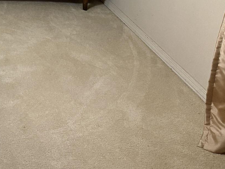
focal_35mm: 90
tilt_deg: -8.3
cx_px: -109
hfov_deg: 19.2
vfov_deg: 14.9
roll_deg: -0.1
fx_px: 585
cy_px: -108
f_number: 1.78
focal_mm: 6.76
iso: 640
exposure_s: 1/60
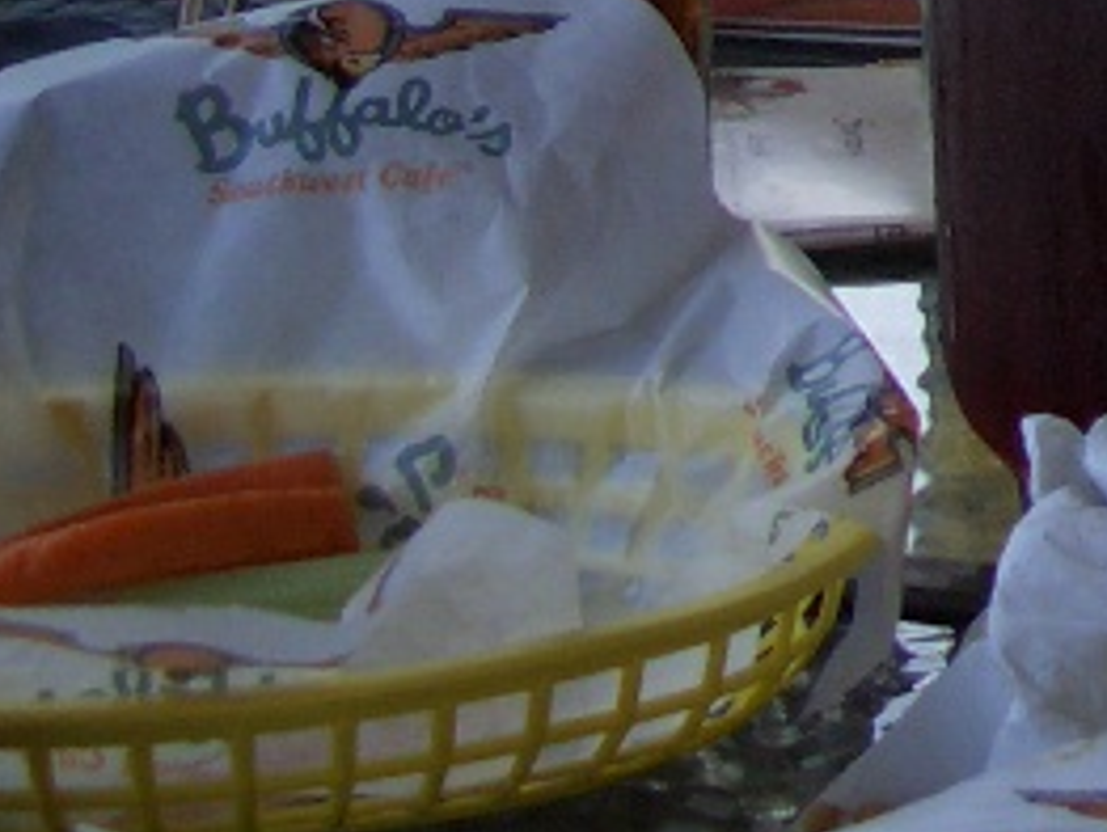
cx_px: 2282
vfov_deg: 8.6
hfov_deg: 11.0
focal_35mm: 161
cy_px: -946
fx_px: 5153
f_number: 2.8
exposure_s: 1/125
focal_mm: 7.1
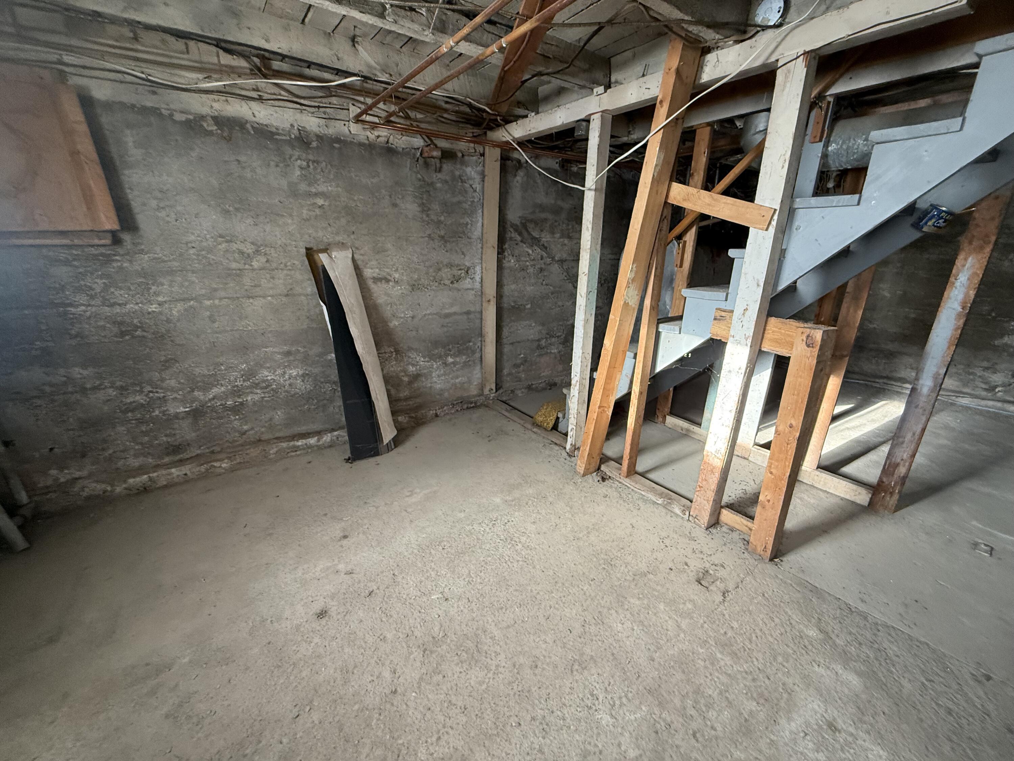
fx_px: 410
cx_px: 507
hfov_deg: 102.1
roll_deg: -1.9
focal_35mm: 14
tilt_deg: -19.6
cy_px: 380
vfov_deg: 85.7
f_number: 2.2
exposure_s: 1/99
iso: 320
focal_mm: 2.22
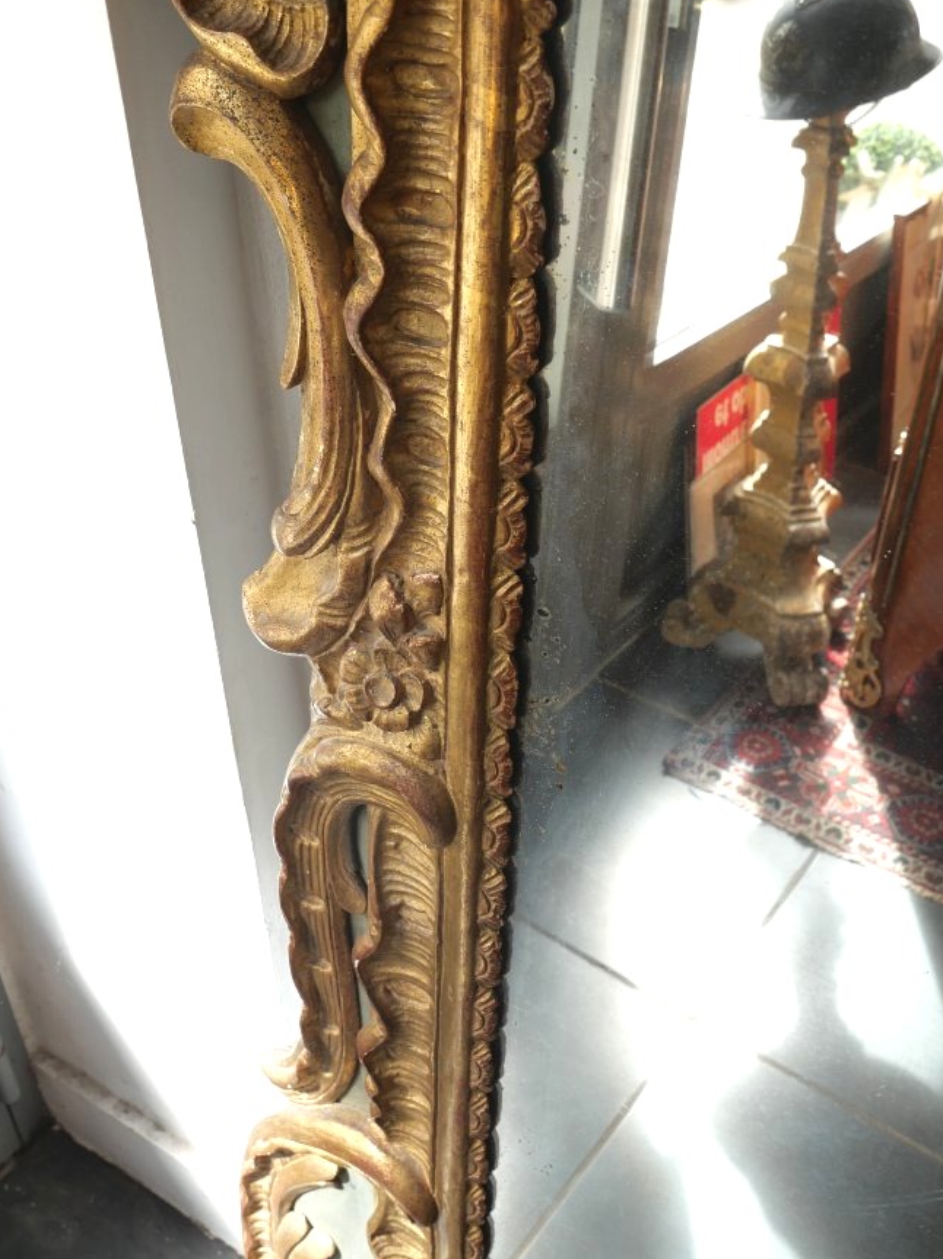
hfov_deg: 36.8
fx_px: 1417
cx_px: 415
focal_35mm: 39
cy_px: 481
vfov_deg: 47.5
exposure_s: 1/80
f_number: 4.5
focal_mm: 14
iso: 200
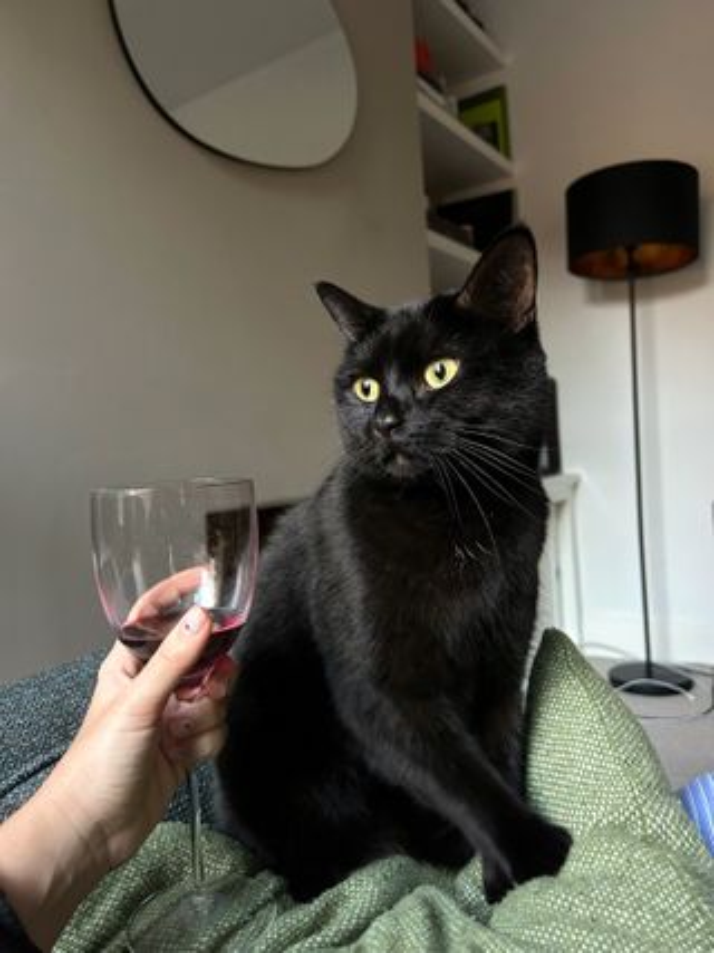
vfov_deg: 67.3
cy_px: 476
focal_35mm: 26
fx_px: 715
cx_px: 357
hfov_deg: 53.0
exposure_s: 1/30
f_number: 1.5
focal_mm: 5.7
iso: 640
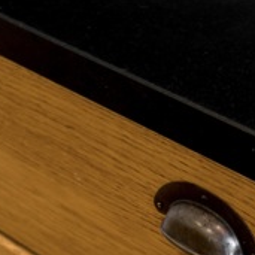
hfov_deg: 13.6
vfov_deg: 14.0
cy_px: 125
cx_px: 298
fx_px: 1042
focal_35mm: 125
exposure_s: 1/15
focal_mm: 35
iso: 160
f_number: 4
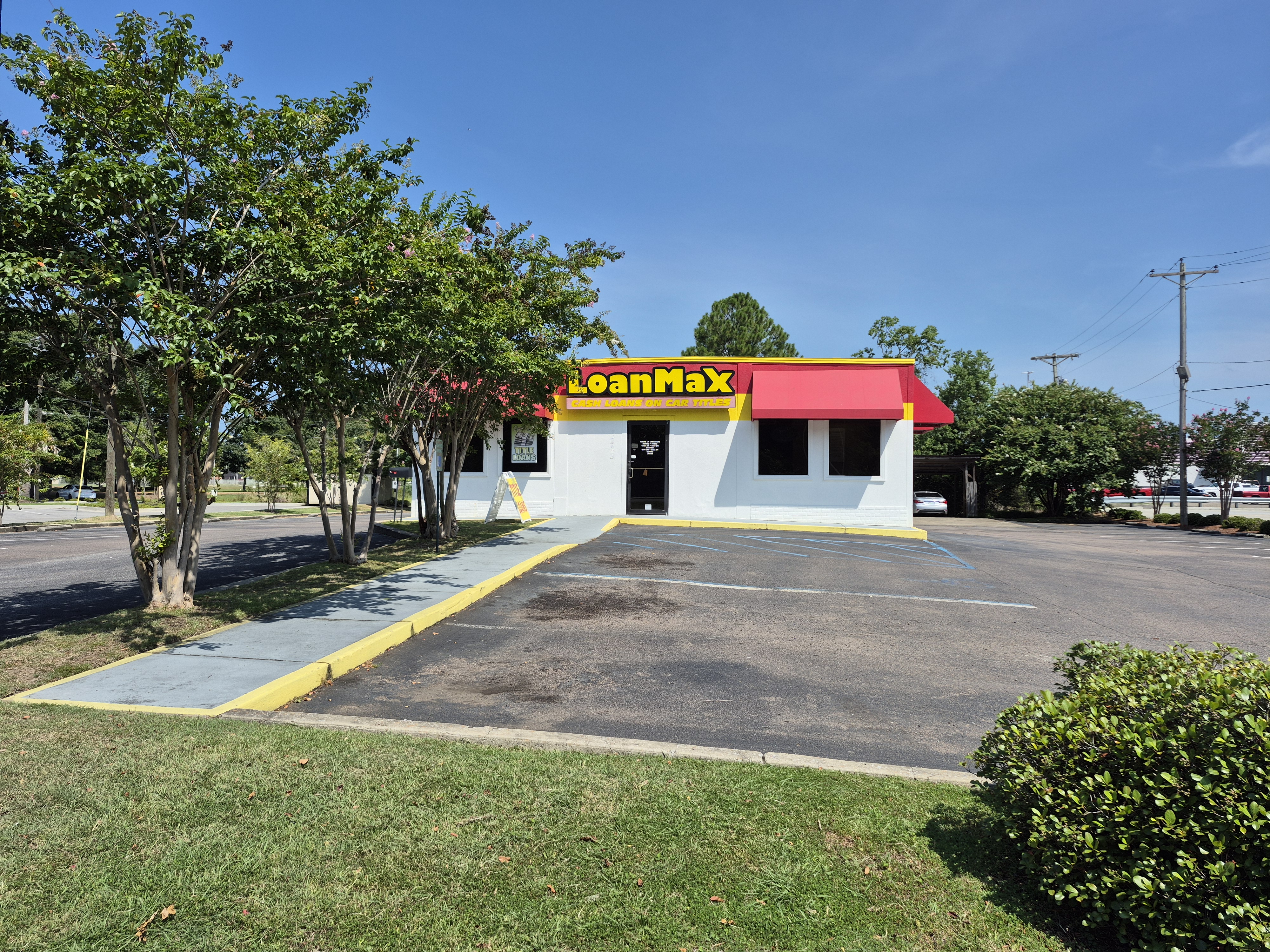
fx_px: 844
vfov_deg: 58.9
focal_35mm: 23
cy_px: 476
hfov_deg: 73.9
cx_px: 635
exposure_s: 1/2376
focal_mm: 5.4
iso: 25
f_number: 1.8
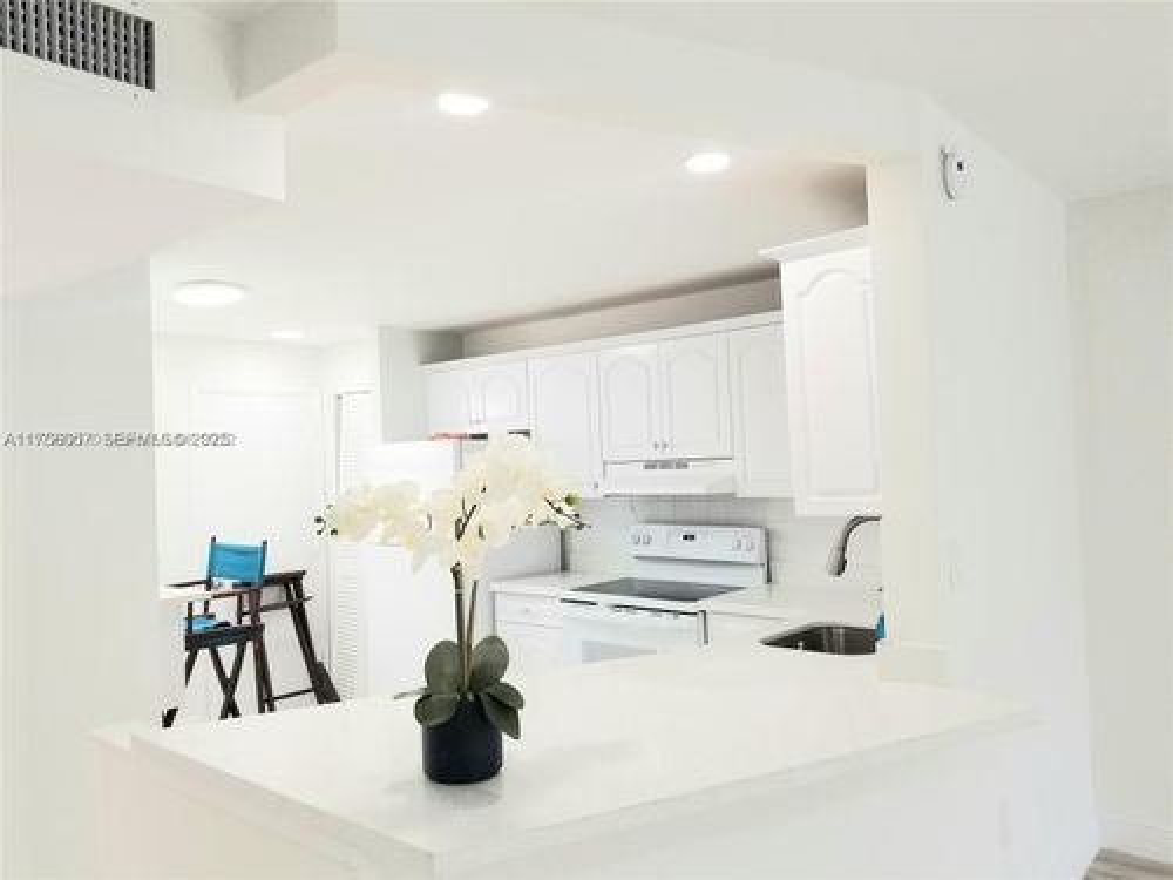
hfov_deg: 67.3
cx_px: 586
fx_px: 881
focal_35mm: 26
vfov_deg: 53.1
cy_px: 440
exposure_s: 1/60
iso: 50
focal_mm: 4.25
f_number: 1.7
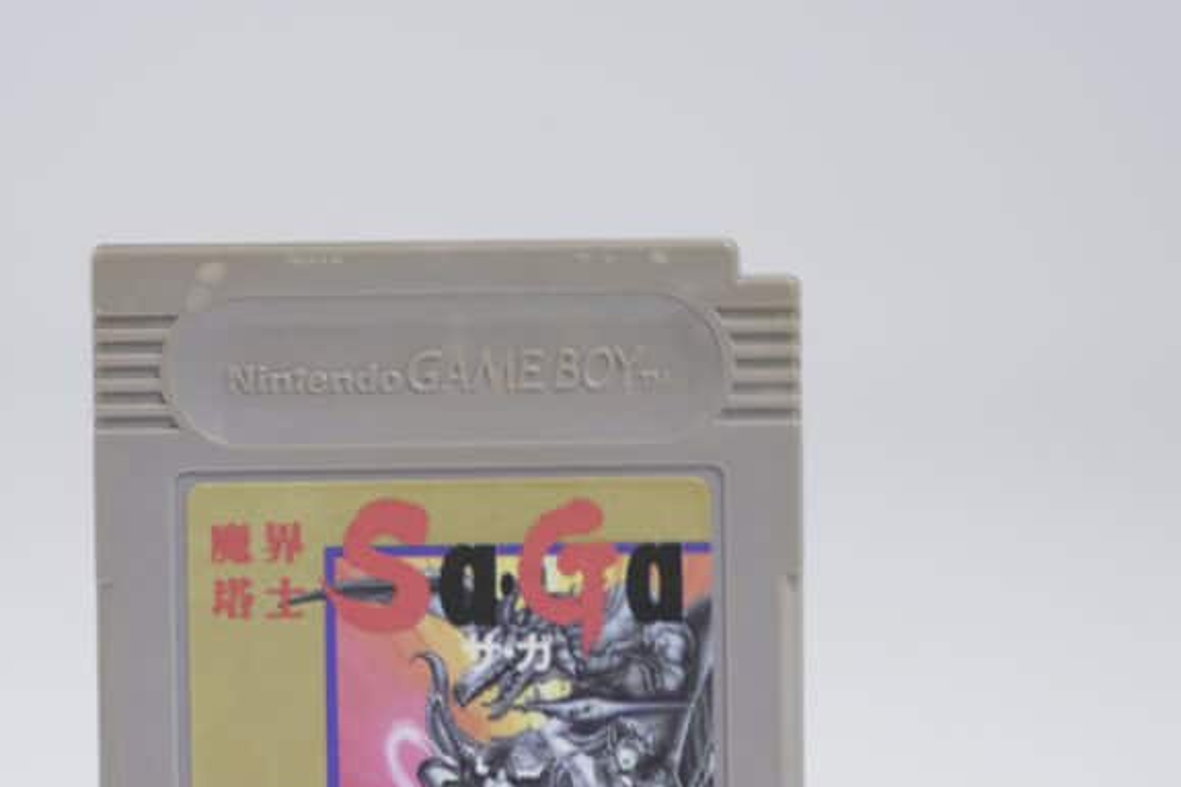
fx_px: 4722
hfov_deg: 14.2
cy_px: 608
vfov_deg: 9.5
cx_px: 442
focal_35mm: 144
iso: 100
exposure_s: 1/5
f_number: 5.6
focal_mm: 69
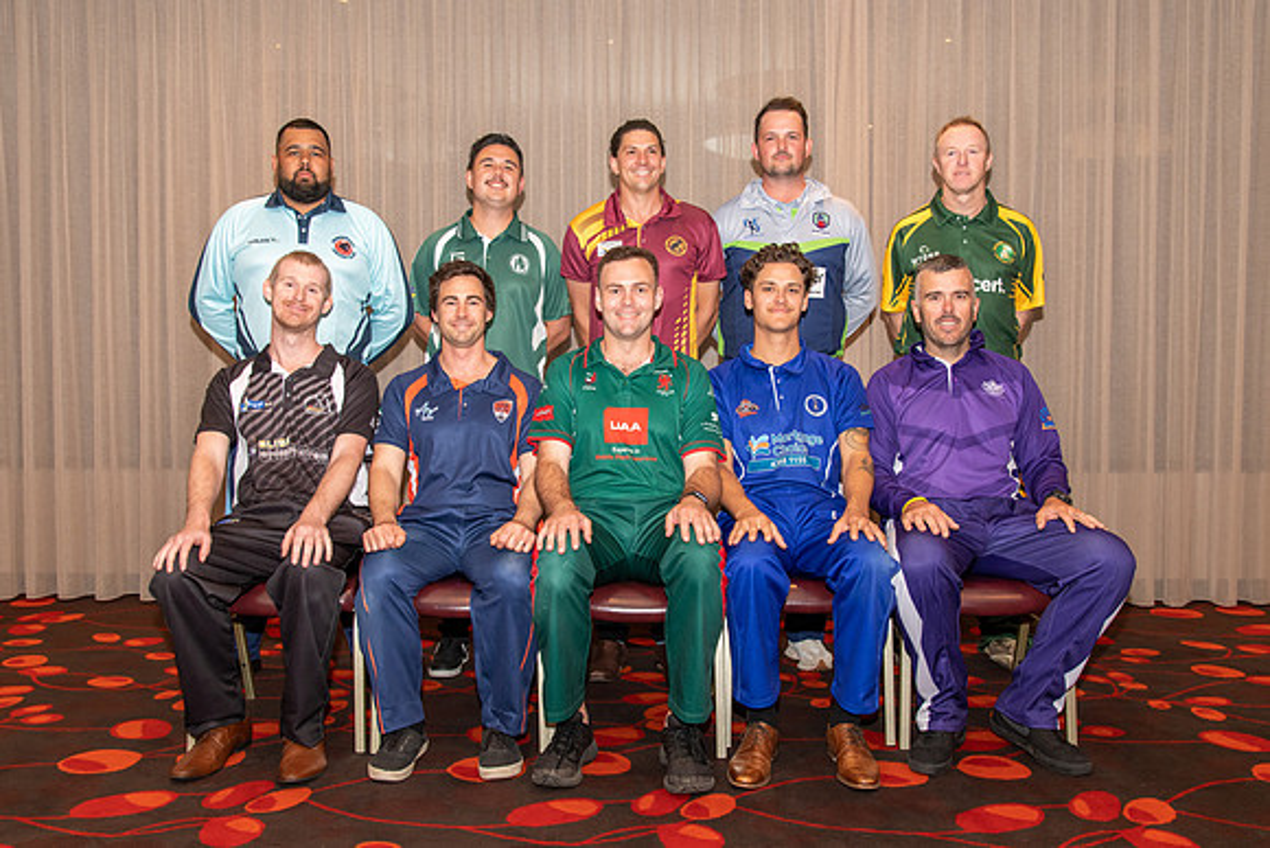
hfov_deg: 57.5
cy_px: 417
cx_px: 625
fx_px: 1158
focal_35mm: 33
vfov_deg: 40.2
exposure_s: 1/60
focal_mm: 31
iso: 800
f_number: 5.6
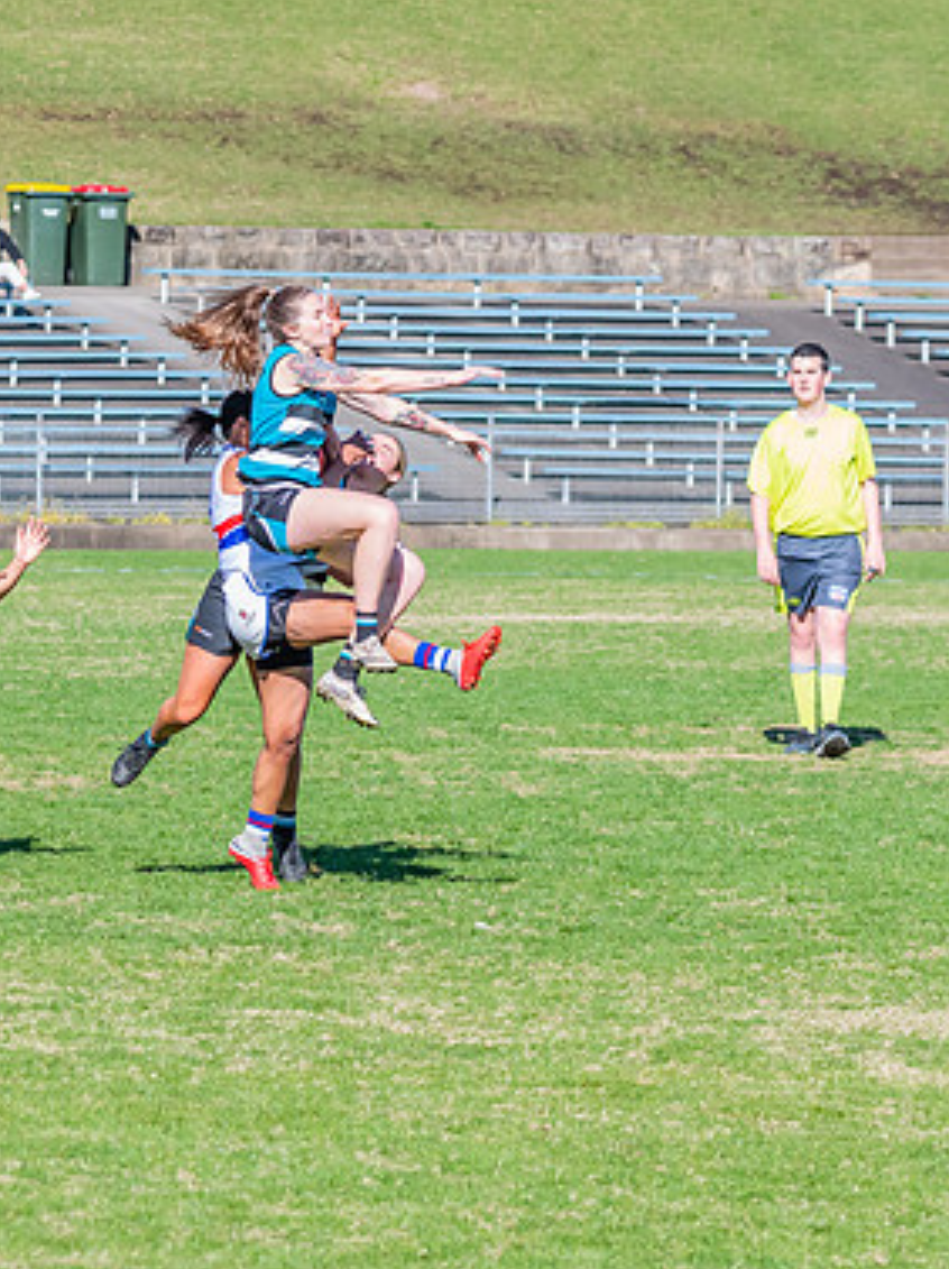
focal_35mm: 324
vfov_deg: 6.1
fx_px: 11863
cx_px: 240
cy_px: 681
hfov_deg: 4.6
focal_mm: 150
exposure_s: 1/1600
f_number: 9
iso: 800
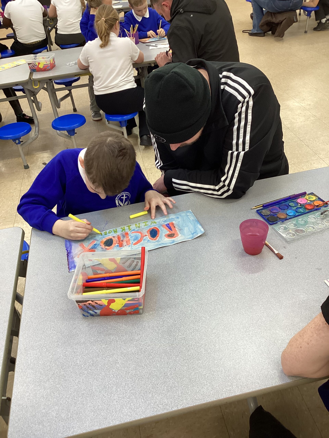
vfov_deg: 58.4
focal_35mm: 31
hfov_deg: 45.4
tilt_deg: -37.0
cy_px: 219
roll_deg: +8.0
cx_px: 164
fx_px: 393
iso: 125
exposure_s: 1/50
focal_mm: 3.3
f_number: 2.4
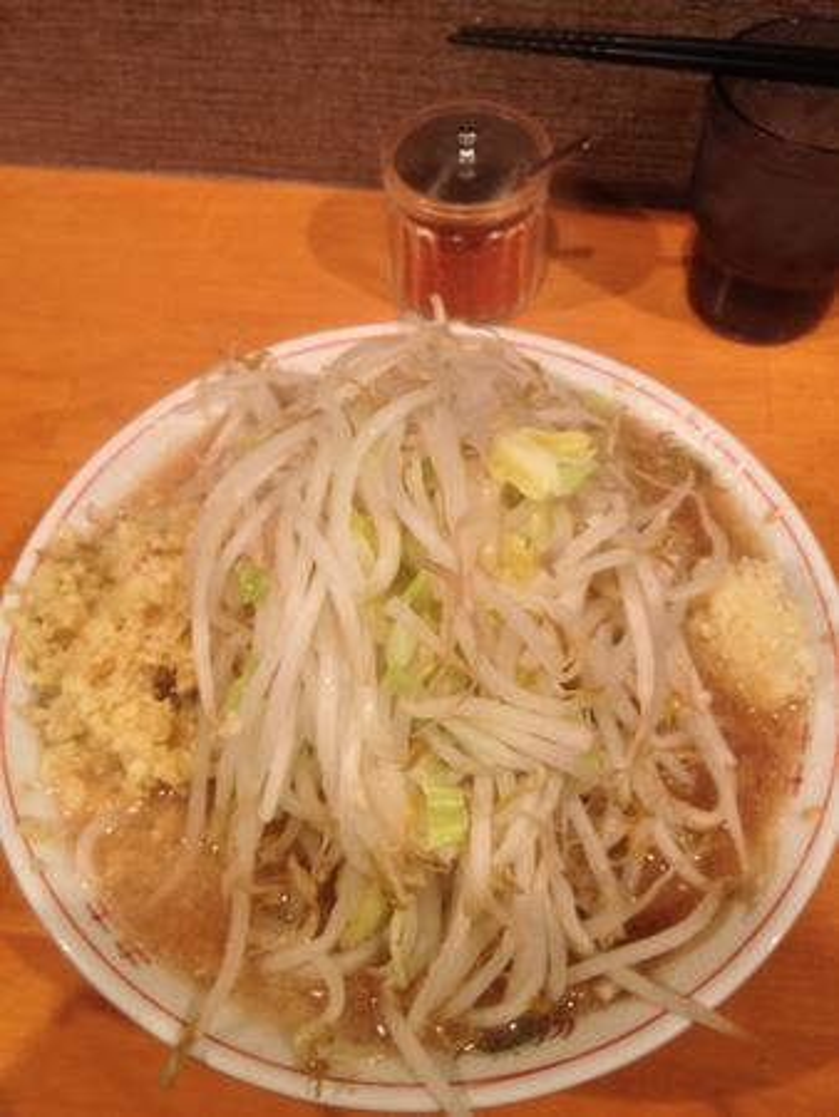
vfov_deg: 52.6
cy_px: 558
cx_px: 420
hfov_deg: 40.7
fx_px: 1130
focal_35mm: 35
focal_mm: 4.28
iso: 125
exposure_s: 1/20
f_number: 2.4
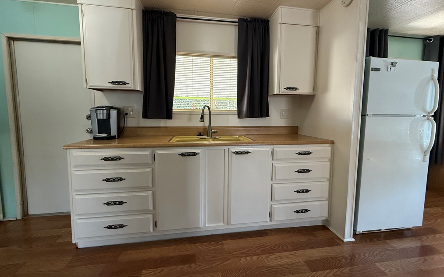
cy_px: 129
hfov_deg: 101.5
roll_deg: -0.8
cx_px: 222
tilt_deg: -4.9
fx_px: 181
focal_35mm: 15
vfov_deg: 74.7
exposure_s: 1/99
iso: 320
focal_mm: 2.22
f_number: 2.2
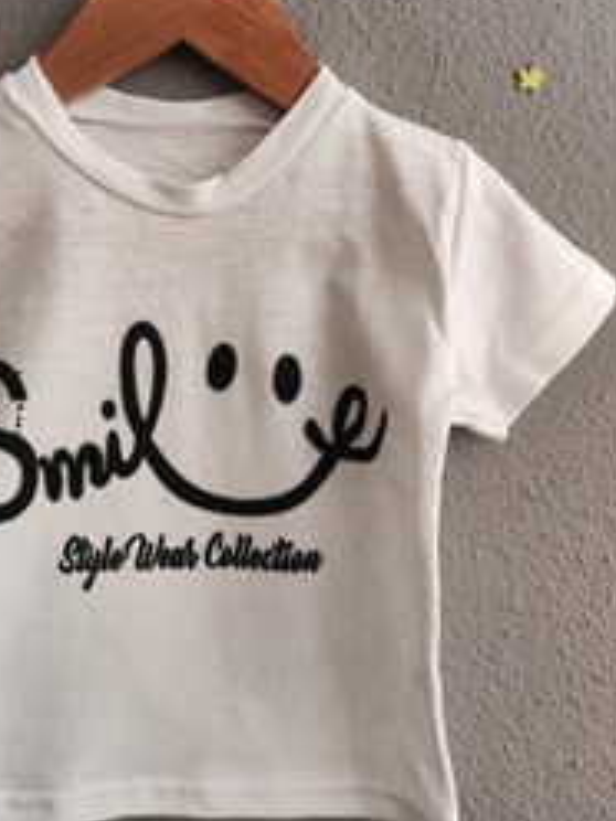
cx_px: 142
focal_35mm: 40
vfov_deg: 46.5
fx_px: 949
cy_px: 316
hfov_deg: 35.1
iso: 164
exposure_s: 1/100
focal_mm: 5.59
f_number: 1.88
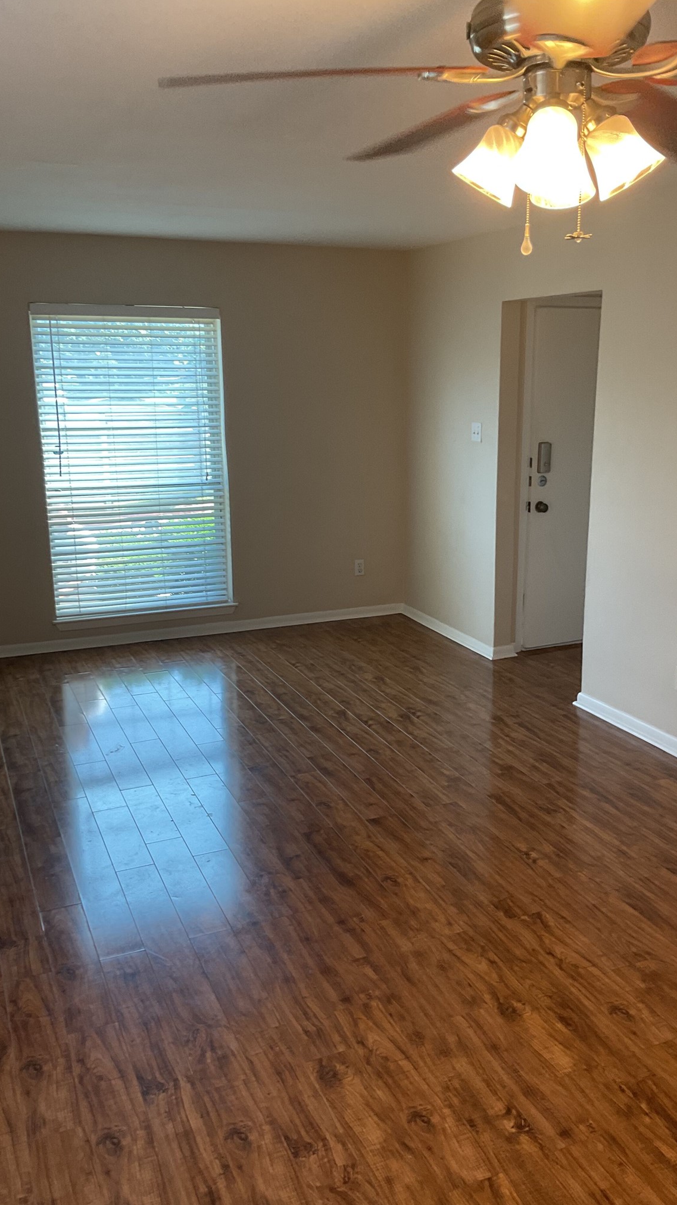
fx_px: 1021
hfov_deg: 36.6
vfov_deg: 61.0
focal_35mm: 32
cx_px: 378
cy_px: 606
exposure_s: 1/60
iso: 40
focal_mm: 3
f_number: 1.8
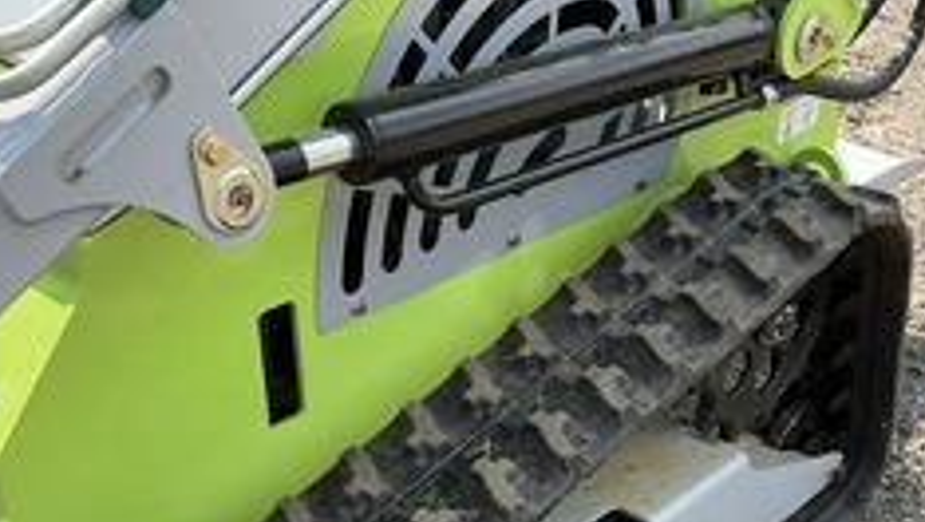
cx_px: 565
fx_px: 1325
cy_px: 581
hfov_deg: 38.3
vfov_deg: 21.1
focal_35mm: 54
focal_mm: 3
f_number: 1.8
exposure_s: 1/700
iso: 25
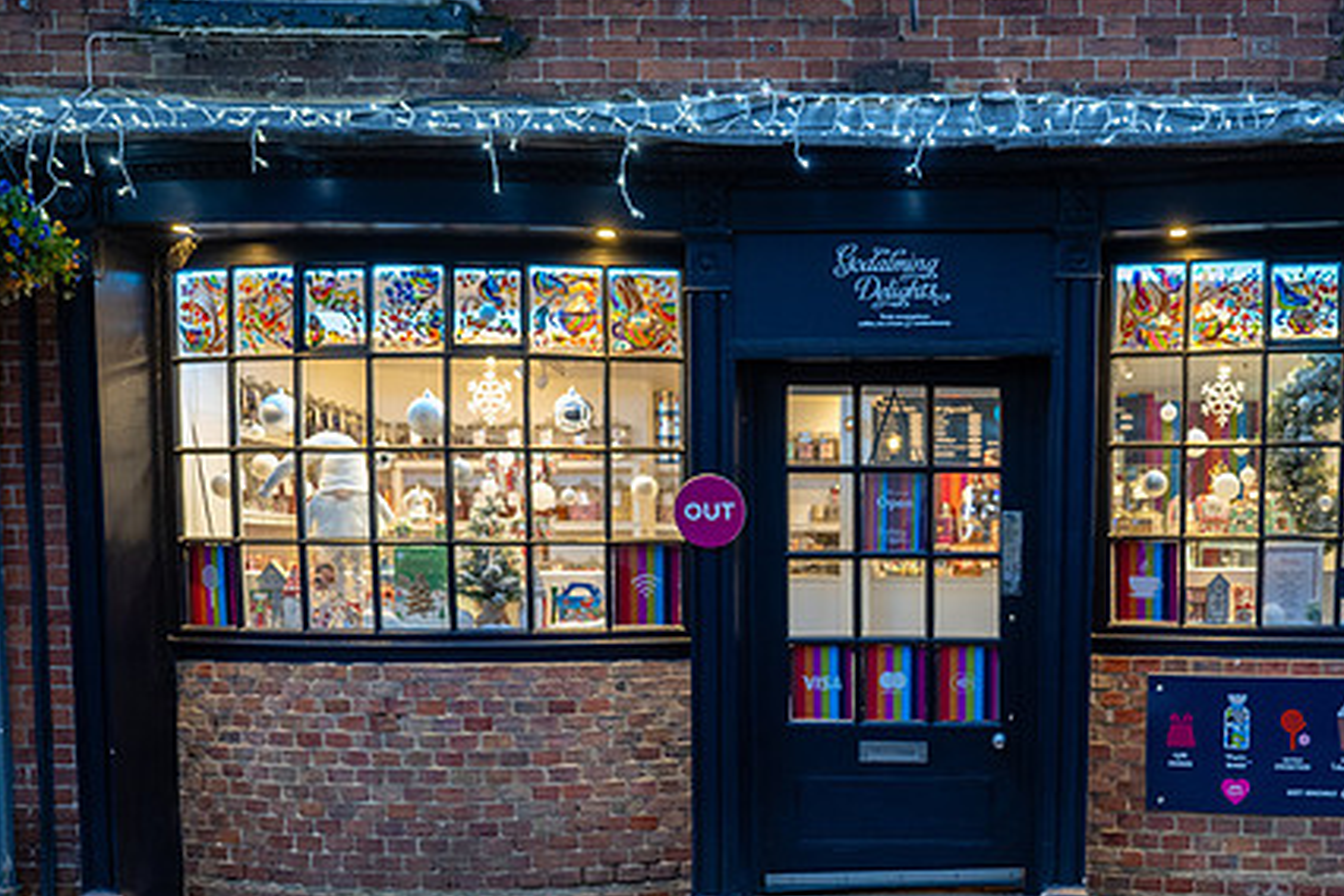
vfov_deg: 31.3
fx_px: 1568
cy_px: 675
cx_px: 959
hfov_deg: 45.2
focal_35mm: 42
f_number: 2.8
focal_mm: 24
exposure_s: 1/60
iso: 800
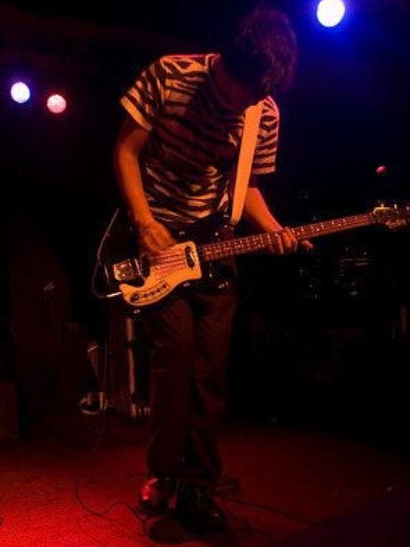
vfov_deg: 55.3
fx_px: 521
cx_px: 206
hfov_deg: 43.0
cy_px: 278
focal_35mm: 33
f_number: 2.8
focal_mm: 20
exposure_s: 1/40
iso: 800
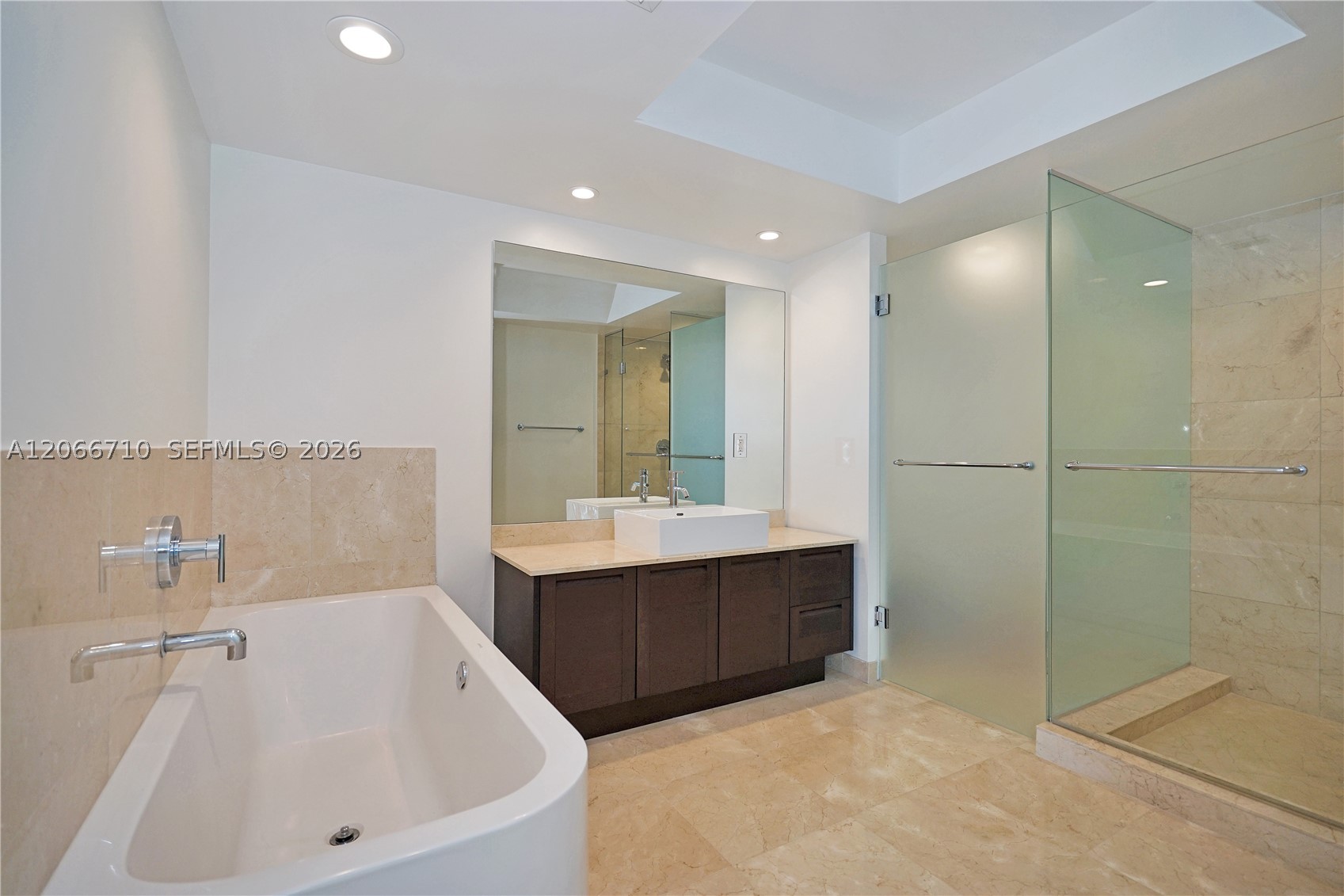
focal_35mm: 16
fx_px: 597
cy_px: 448
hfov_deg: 96.7
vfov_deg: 73.7
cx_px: 672
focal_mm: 16
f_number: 4
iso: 250
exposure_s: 1/125
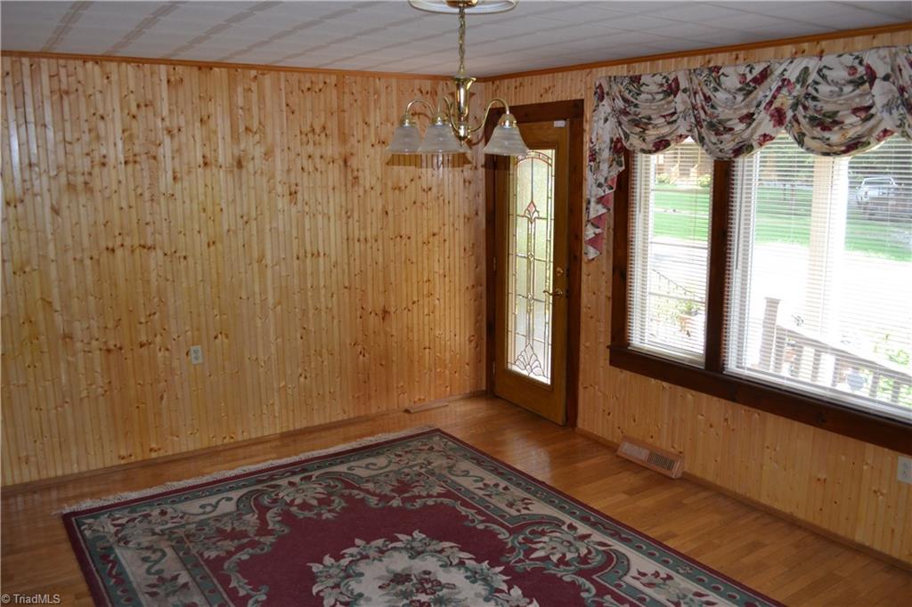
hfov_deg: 61.9
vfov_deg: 43.6
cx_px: 456
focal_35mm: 30
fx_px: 760
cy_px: 304
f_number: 4
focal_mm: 20
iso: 400
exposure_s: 1/125
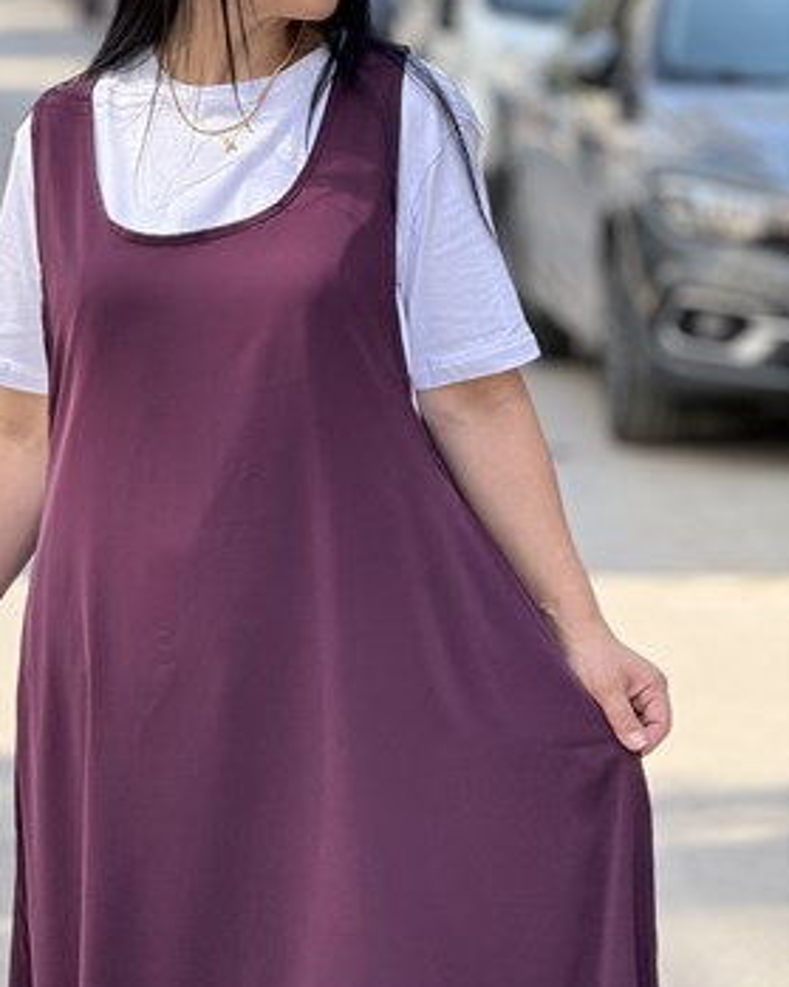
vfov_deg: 10.8
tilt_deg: -5.1
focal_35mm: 179
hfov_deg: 8.6
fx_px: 5227
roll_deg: +0.4
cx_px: 243
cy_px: 423
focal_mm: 15.66
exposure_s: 1/453
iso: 64
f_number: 2.8
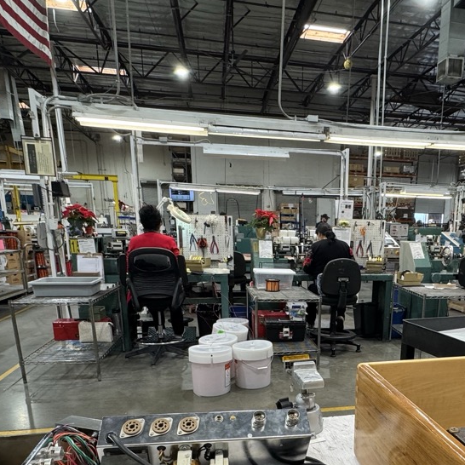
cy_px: 337
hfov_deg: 54.3
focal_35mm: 29
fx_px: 441
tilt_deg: -14.5
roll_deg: -1.2
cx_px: 316
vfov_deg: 53.6
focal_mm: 2.22
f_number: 2.2
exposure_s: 1/129
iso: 160
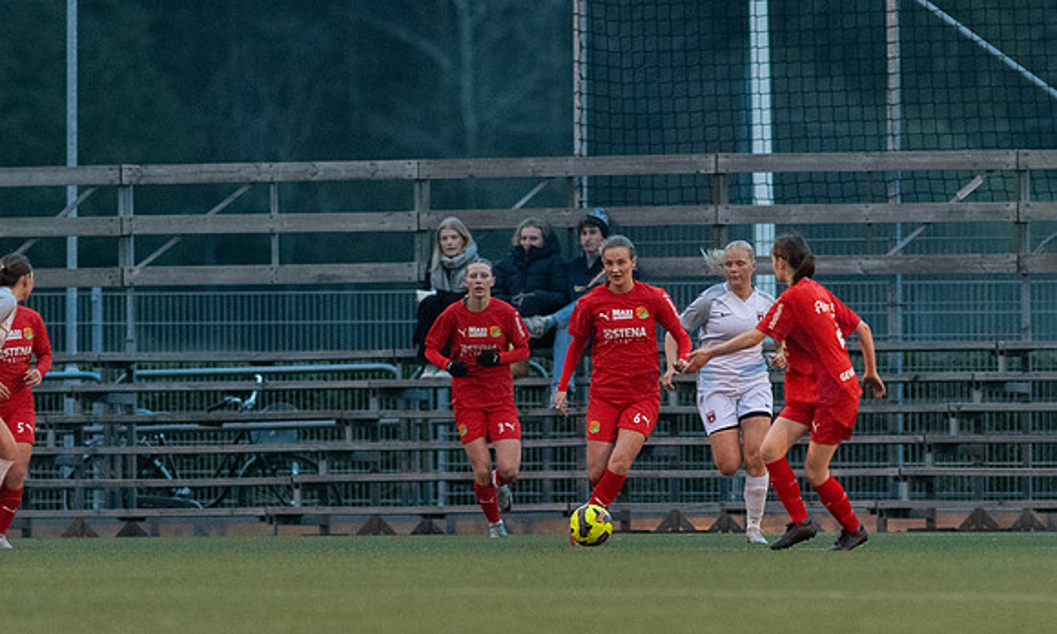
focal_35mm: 726
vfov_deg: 1.8
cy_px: 407
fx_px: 20689
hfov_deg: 2.9
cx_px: 610
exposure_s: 1/800
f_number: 3.2
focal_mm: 300
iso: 4000
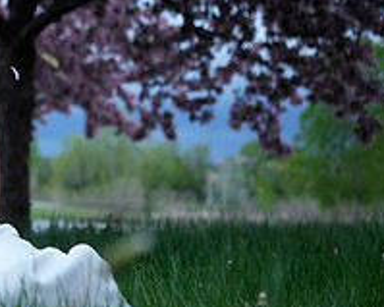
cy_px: 61
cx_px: -48
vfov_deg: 15.9
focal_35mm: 96
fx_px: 1090
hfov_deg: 19.1
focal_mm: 35
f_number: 2.8
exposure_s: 1/500
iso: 400
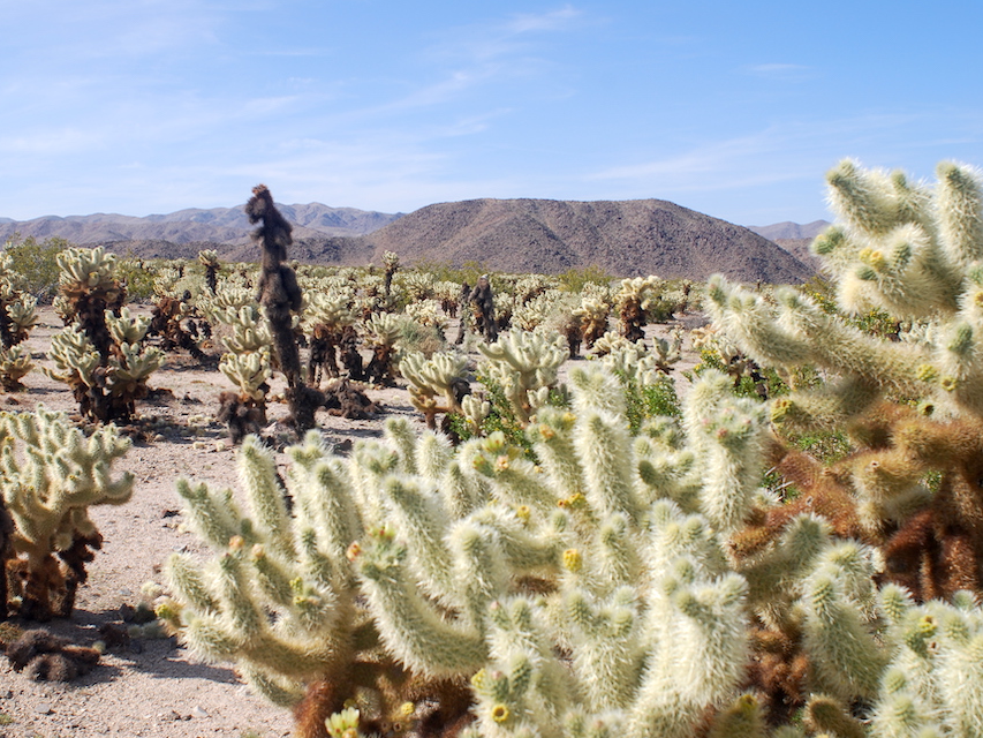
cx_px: 434
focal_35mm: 39
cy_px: 370
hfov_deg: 47.8
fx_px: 1108
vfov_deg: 36.8
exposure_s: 1/250
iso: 100
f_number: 8
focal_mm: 24
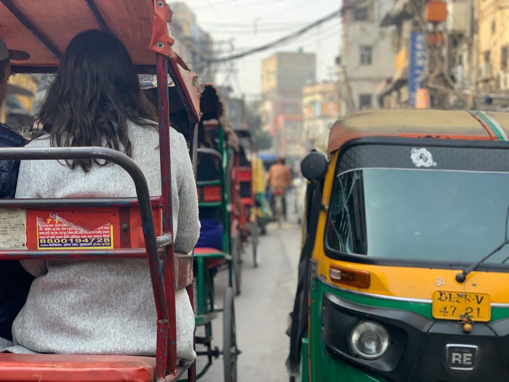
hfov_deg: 36.8
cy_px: 191
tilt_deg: -1.9
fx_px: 765
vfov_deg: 28.0
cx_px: 254
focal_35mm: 52
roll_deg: -0.2
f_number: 2.4
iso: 16
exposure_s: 1/134
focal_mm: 6
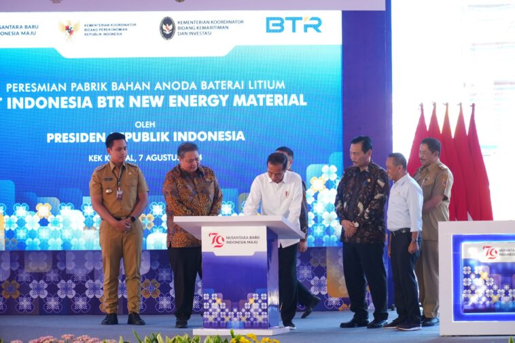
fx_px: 2245
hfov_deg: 13.1
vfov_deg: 8.7
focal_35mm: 157
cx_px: 258
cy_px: 172
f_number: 5.6
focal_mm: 105
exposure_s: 1/125
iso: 1000
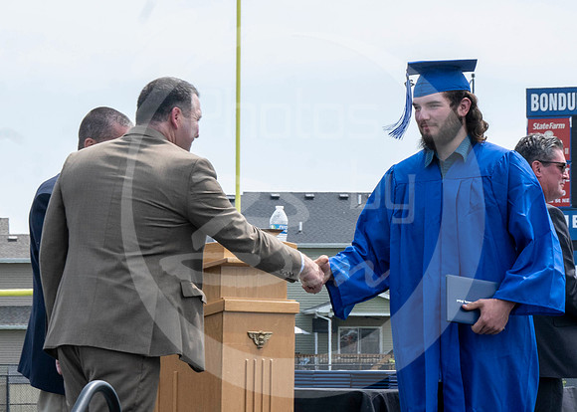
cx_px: 192
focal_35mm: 209
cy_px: 125
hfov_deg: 9.6
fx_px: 3427
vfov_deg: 6.9
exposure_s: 1/250
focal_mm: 70
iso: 200
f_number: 13
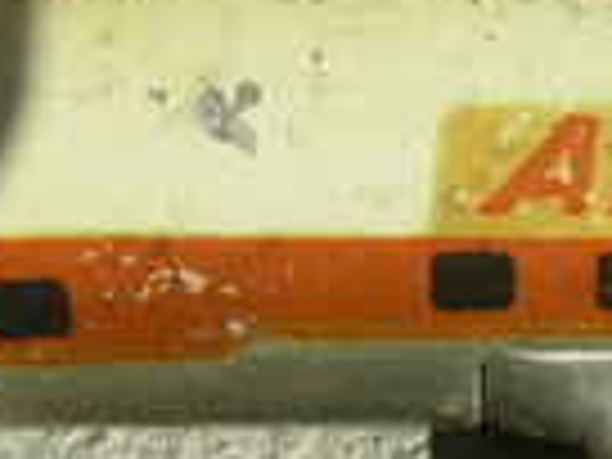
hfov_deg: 11.4
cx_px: 850
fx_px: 2970
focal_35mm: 168
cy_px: 441
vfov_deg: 8.8
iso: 64
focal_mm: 6.3
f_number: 7
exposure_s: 1/400
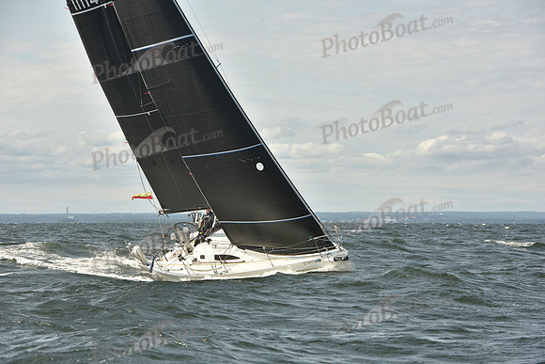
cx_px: 272
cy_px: 182
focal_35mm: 130
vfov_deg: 10.6
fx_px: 1968
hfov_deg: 15.8
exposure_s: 1/800
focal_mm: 130
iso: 250
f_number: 8
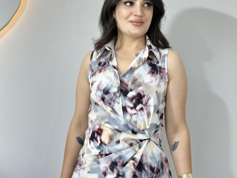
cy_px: 80
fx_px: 445
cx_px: 117
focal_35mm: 65
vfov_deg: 22.6
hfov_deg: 29.8
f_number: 1.78
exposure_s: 1/141
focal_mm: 6.86
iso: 100
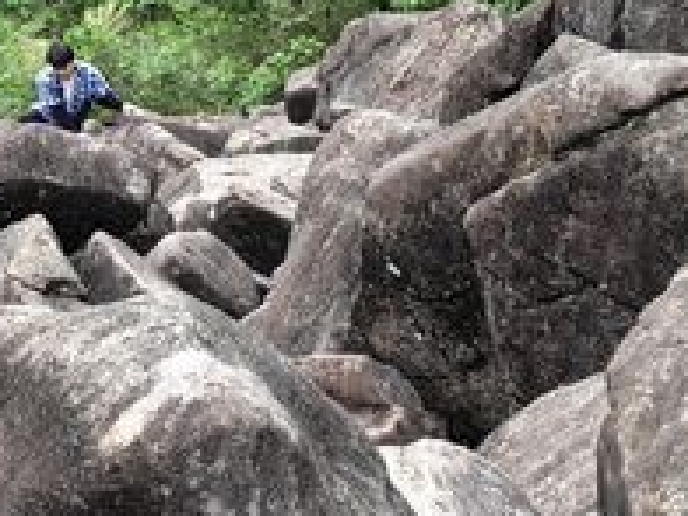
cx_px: -190
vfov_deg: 9.9
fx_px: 2922
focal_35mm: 147
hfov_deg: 13.0
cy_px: -126
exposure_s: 1/100
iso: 100
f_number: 1.9
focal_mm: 6.12
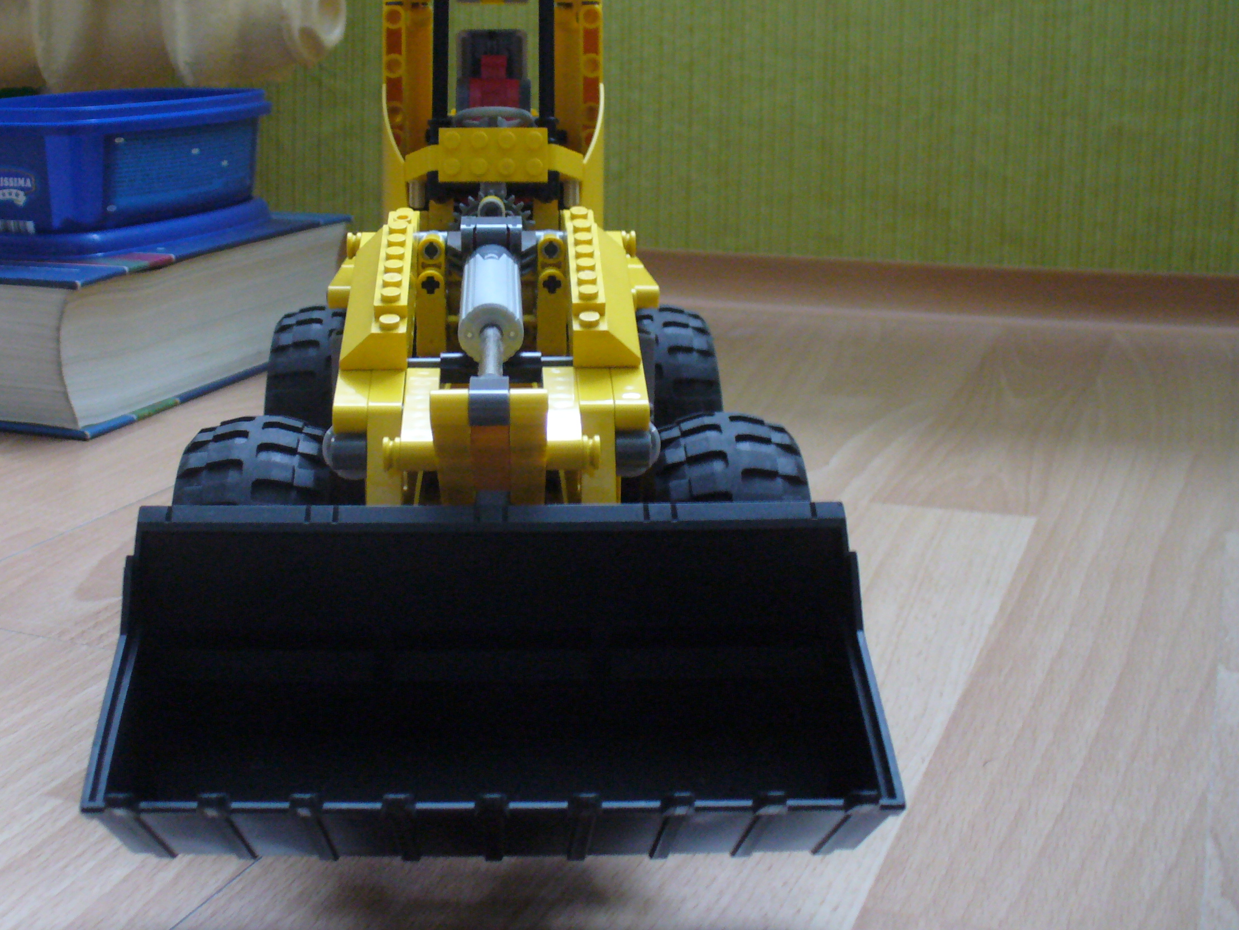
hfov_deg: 40.3
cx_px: 523
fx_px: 1682
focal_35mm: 47
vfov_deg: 30.8
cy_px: 368
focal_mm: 6.1
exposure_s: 1/8
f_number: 2.8
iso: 200
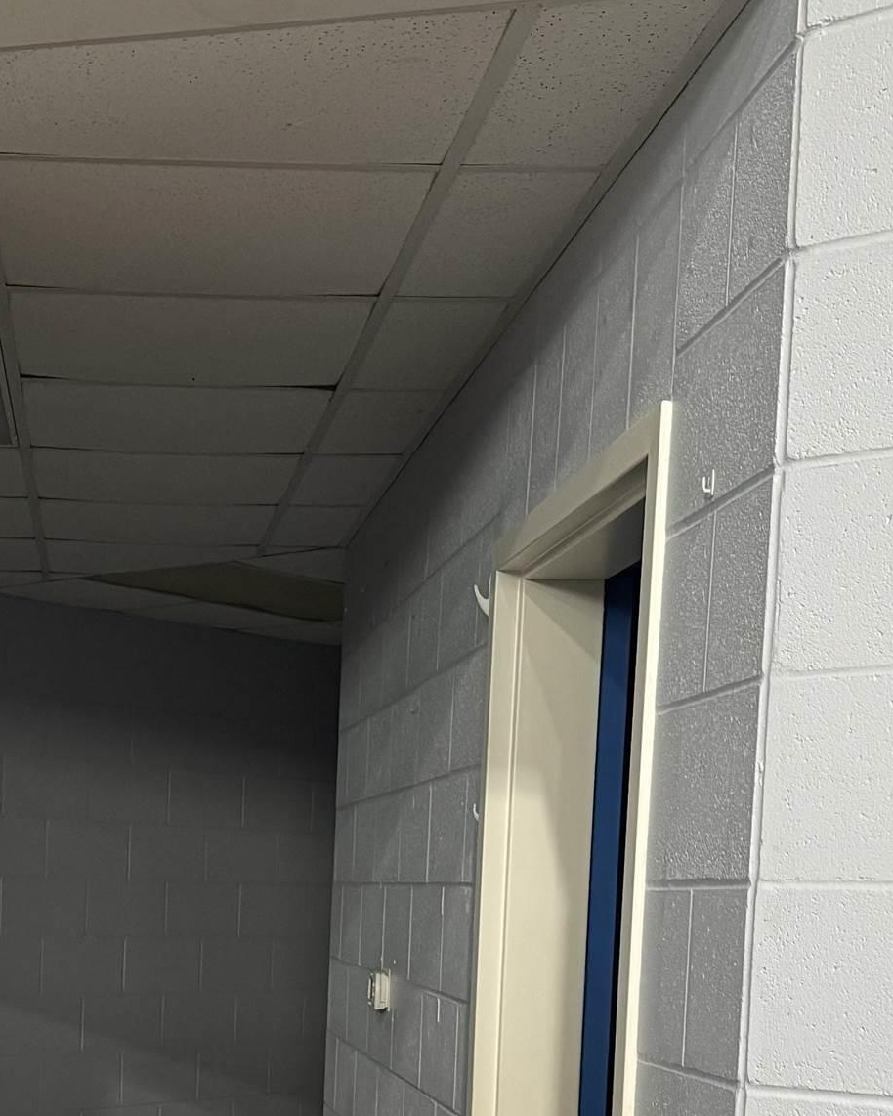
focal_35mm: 63
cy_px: 1046
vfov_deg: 28.6
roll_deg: -2.4
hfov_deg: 23.7
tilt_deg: -4.3
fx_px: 2081
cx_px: 116
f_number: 1.78
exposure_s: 1/60
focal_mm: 6.76
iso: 400
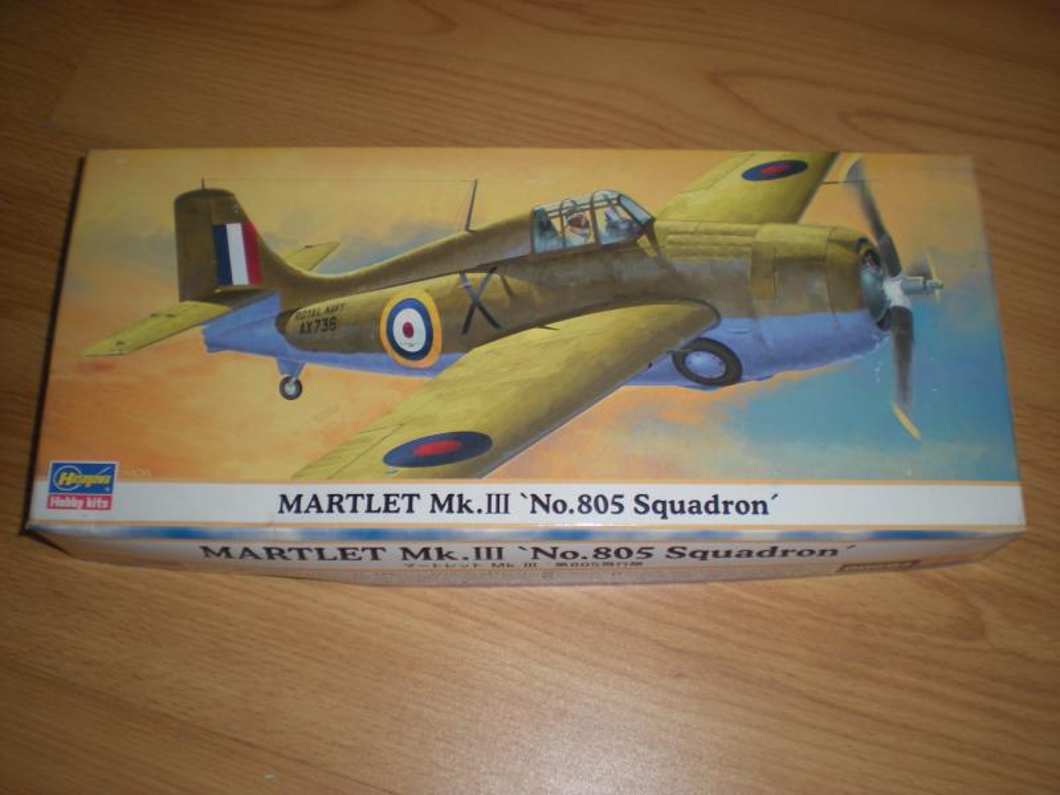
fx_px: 1164
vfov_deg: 37.7
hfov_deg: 49.0
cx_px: 530
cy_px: 398
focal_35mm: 38
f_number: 3.1
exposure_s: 1/30
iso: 64
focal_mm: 6.3
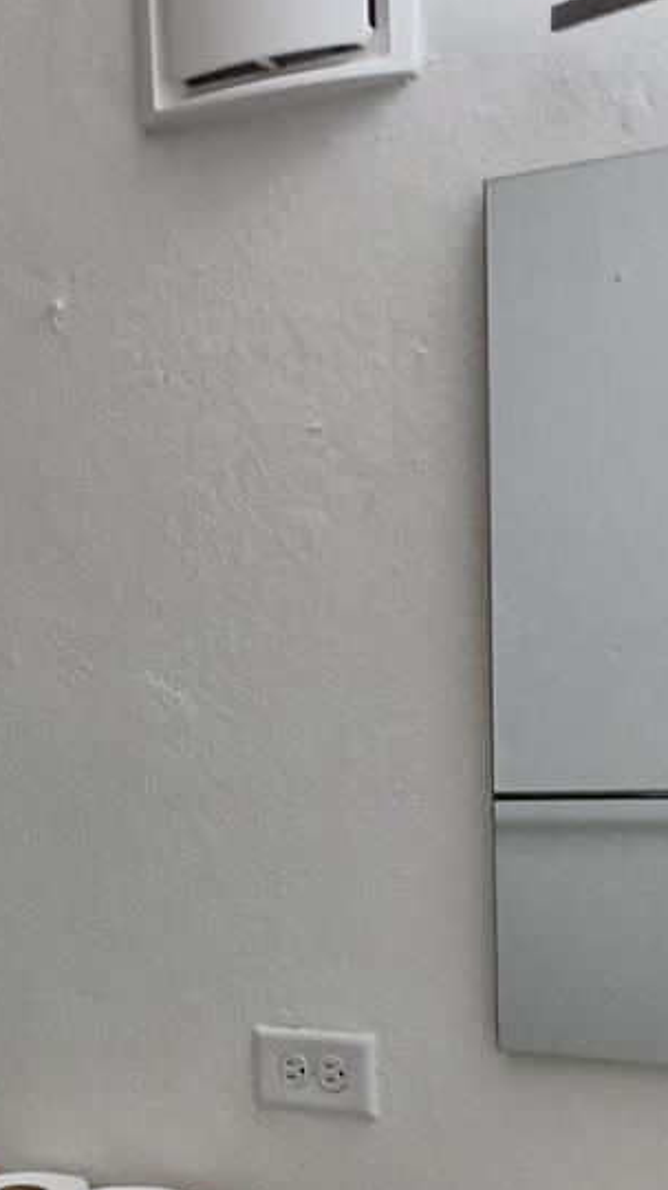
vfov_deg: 32.3
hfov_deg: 18.5
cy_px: 987
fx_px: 1988
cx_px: -26
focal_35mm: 63
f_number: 1.8
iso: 100
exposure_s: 1/60
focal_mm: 3.98
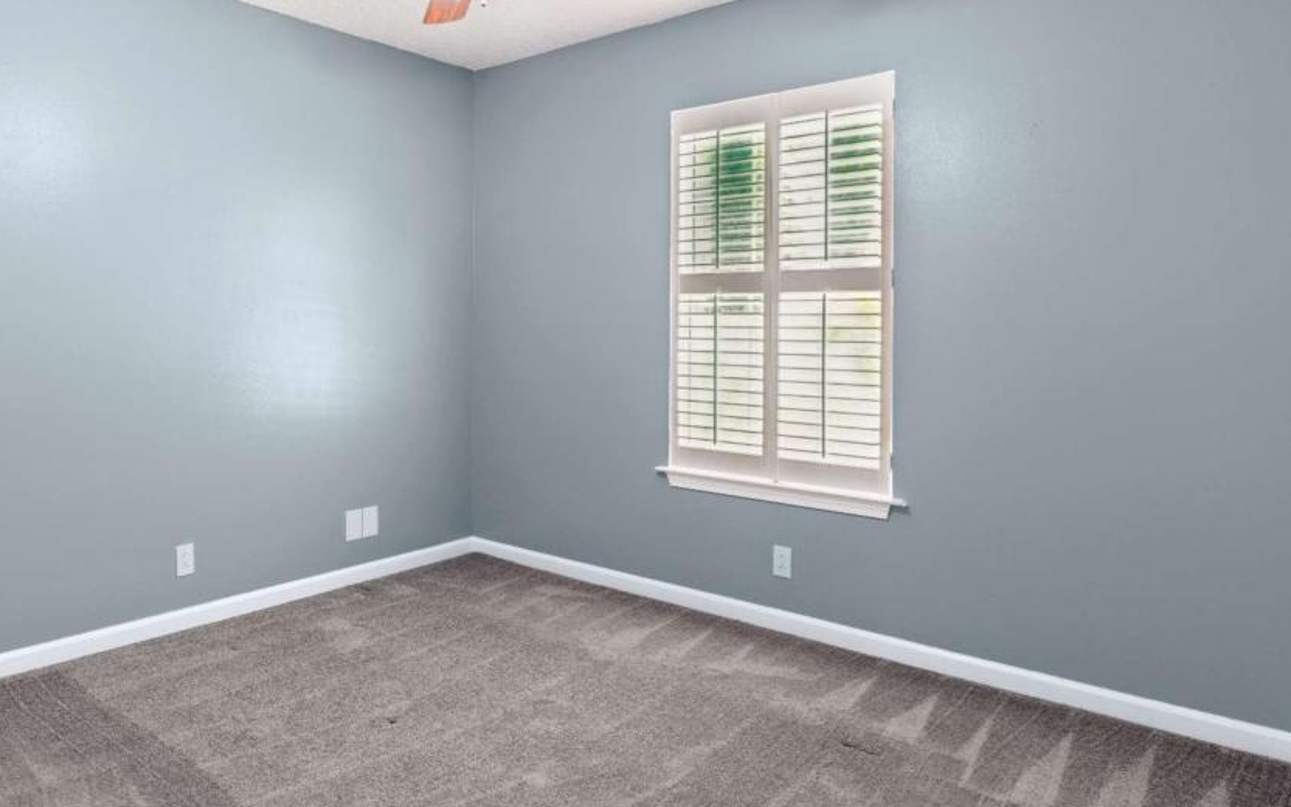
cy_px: 331
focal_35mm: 25
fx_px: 880
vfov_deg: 49.0
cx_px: 469
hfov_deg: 71.1
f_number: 8
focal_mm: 17
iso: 250
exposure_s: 1/6
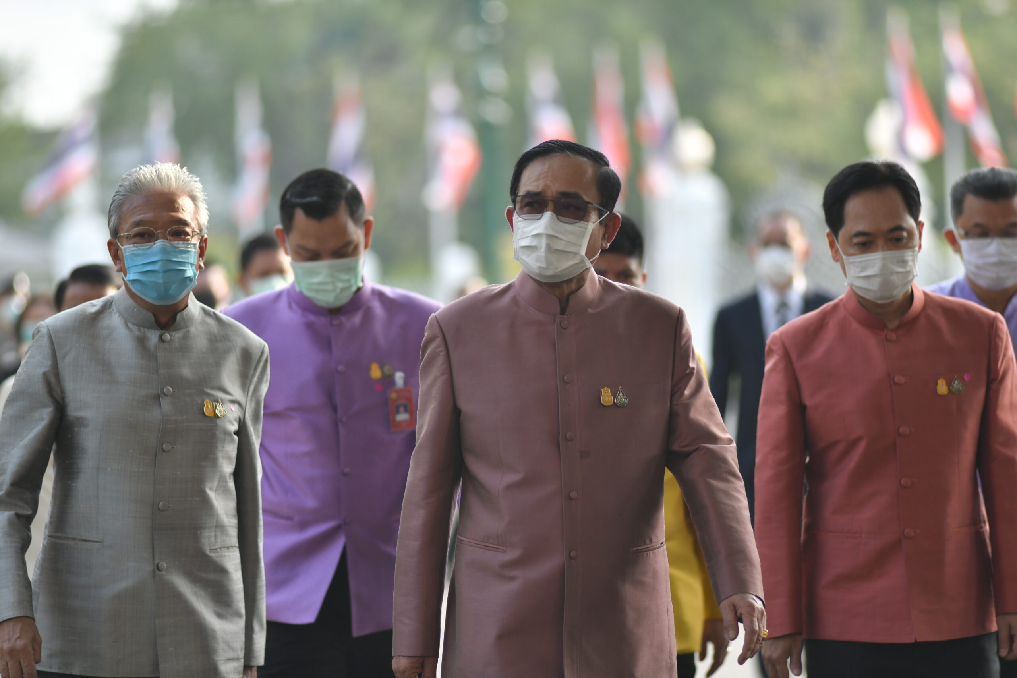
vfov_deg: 7.6
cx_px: 508
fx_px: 5085
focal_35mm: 180
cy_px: 339
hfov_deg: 11.4
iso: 400
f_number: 2.8
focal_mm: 180
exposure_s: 1/2000
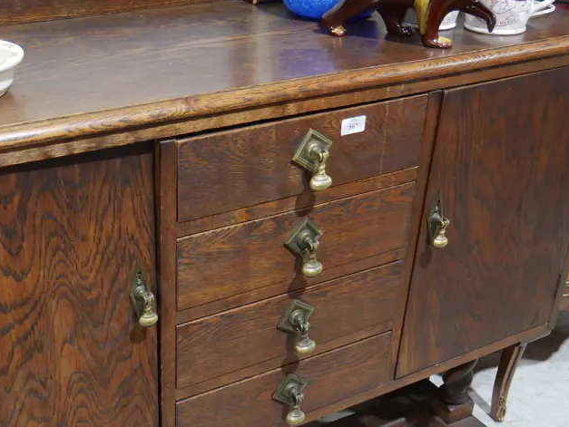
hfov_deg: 38.4
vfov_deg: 29.6
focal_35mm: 49
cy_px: 273
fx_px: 806
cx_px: 180
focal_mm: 15
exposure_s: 1/60
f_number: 3.6
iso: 640
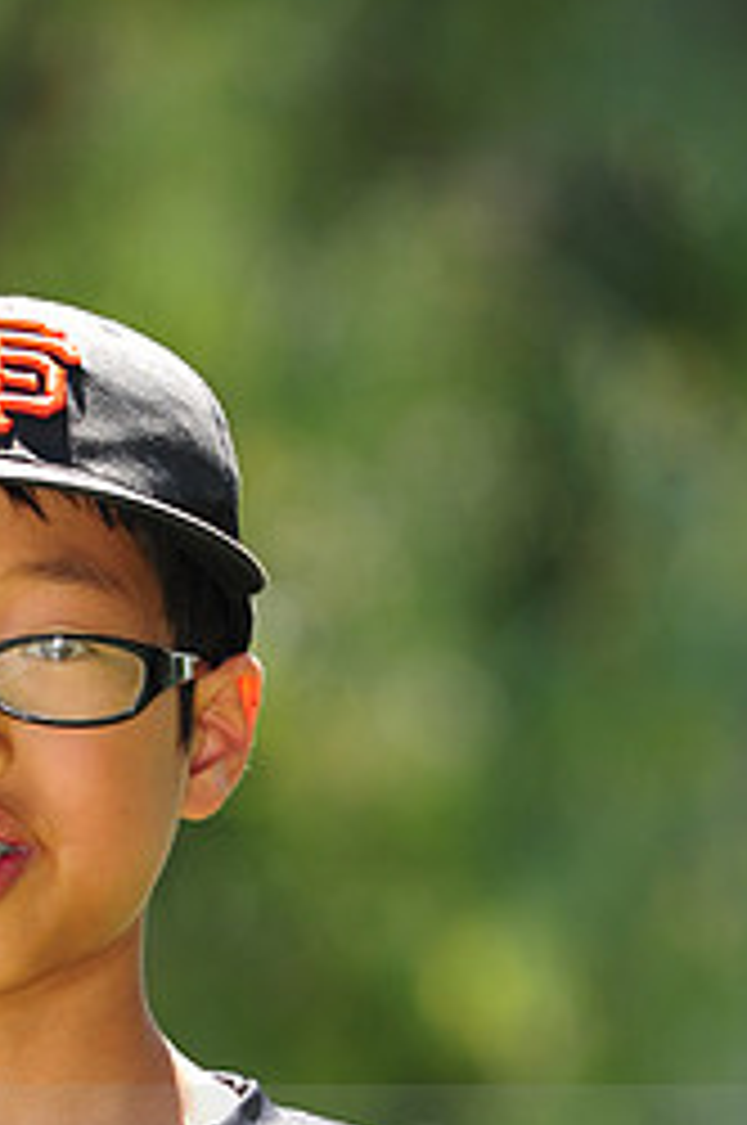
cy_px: 1148
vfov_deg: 5.7
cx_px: -4
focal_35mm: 360
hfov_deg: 3.8
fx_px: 11235
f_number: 4.5
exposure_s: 1/400
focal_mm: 155
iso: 200
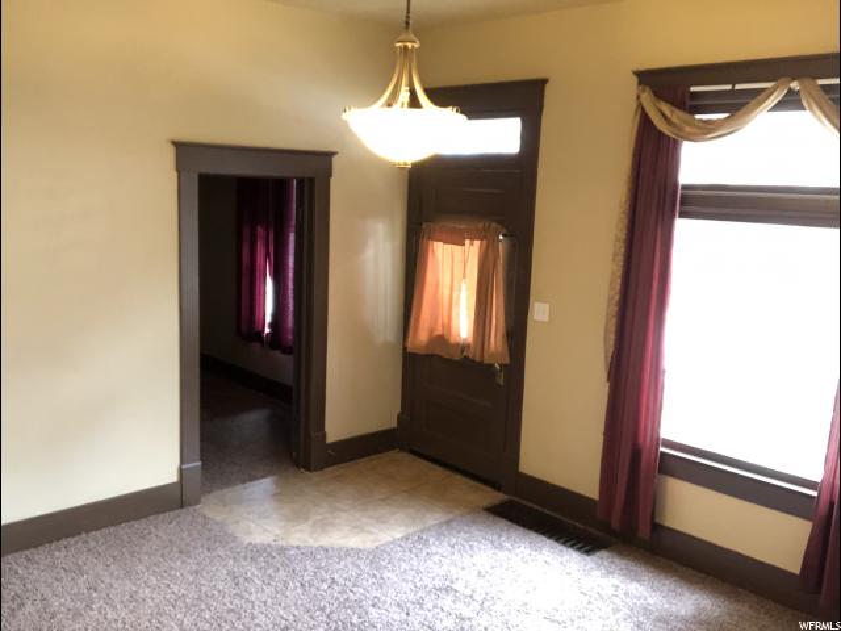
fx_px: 777
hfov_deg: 56.8
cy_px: 316
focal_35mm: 32
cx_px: 420
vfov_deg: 44.2
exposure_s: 1/30
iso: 320
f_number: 2.2
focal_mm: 2.87
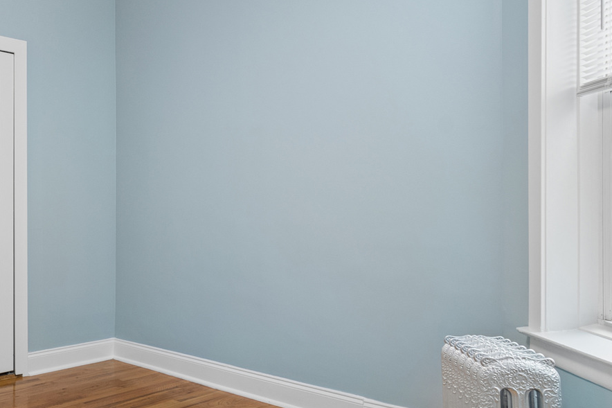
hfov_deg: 53.2
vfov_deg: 39.9
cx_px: 117
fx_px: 561
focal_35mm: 33
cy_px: 218
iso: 200
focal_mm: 12
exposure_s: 1/6
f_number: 8
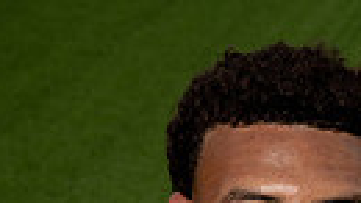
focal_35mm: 181
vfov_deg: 6.3
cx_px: 267
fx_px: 1732
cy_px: 537
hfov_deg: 11.9
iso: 100
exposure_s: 1/250
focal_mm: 50
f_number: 8
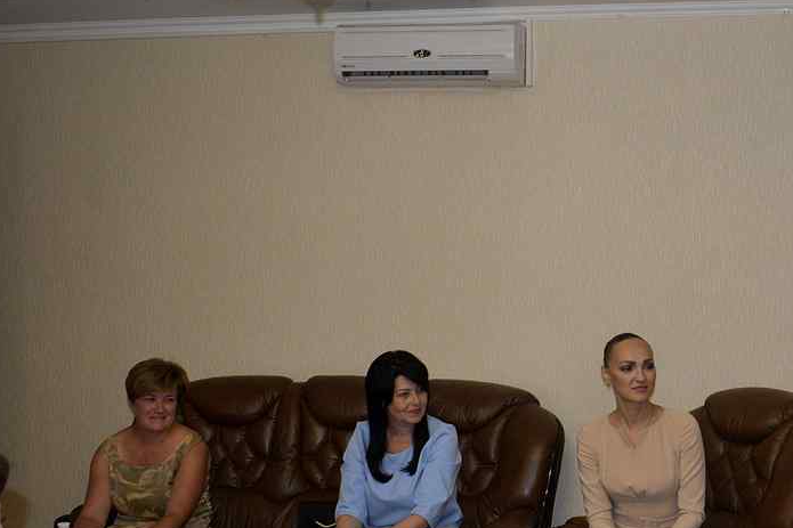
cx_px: 601
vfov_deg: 23.7
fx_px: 1255
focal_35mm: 57
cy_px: 315
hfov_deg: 34.3
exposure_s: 1/100
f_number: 5
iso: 800
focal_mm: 22
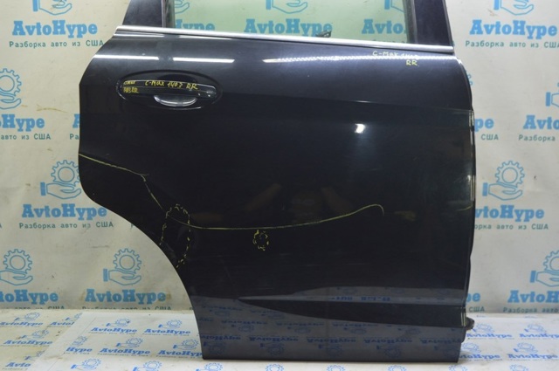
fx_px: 558
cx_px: 280
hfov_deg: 53.2
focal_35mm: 36
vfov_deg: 36.8
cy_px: 186
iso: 400
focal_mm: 24
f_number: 5.6
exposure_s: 1/20
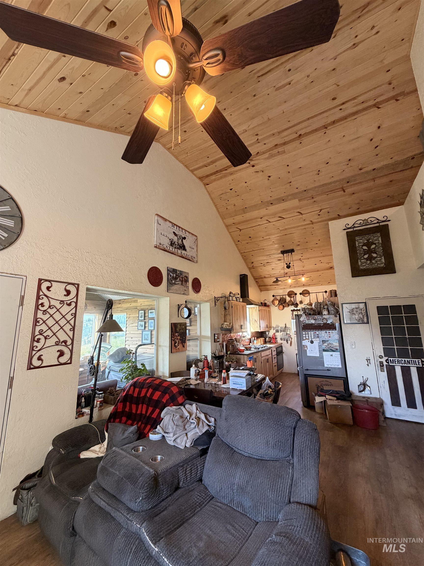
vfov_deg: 102.1
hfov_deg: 85.7
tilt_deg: +10.8
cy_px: 283
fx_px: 229
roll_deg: +0.5
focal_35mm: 14
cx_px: 212
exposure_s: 1/60
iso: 250
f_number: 2.2
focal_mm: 2.22
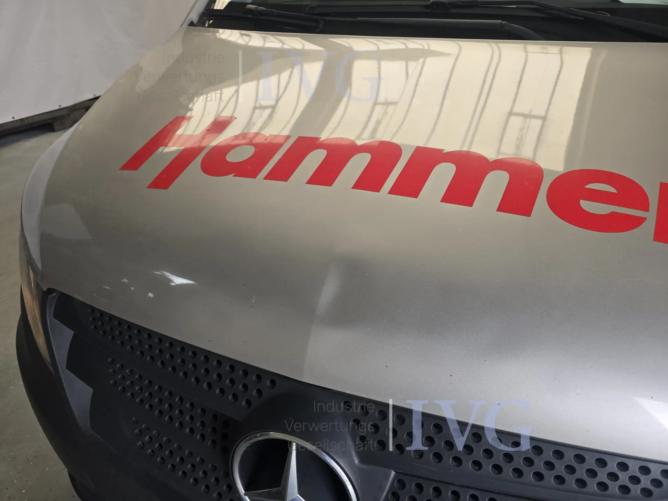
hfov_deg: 73.9
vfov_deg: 58.9
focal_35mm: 23
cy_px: 250
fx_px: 444
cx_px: 334
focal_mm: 6.3
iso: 100
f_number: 1.7
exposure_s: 1/180
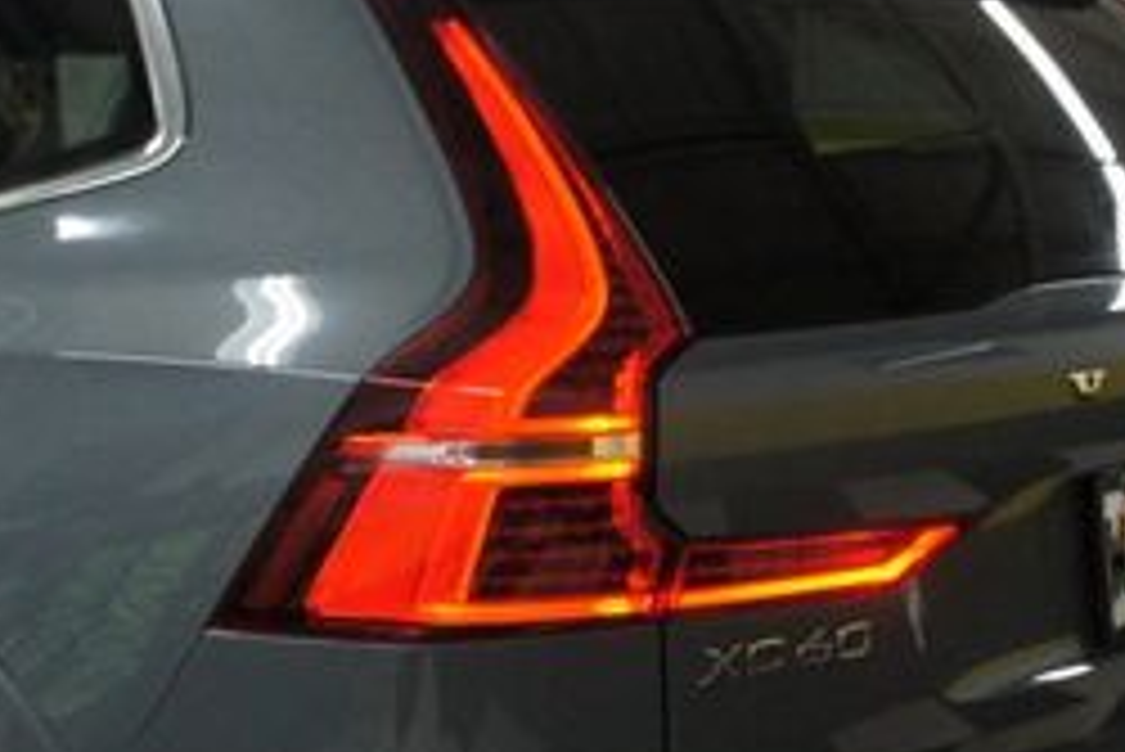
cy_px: 626
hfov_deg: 29.2
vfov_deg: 19.5
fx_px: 2157
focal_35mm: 69
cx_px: 468
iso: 1600
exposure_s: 1/250
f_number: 3.5
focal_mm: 18
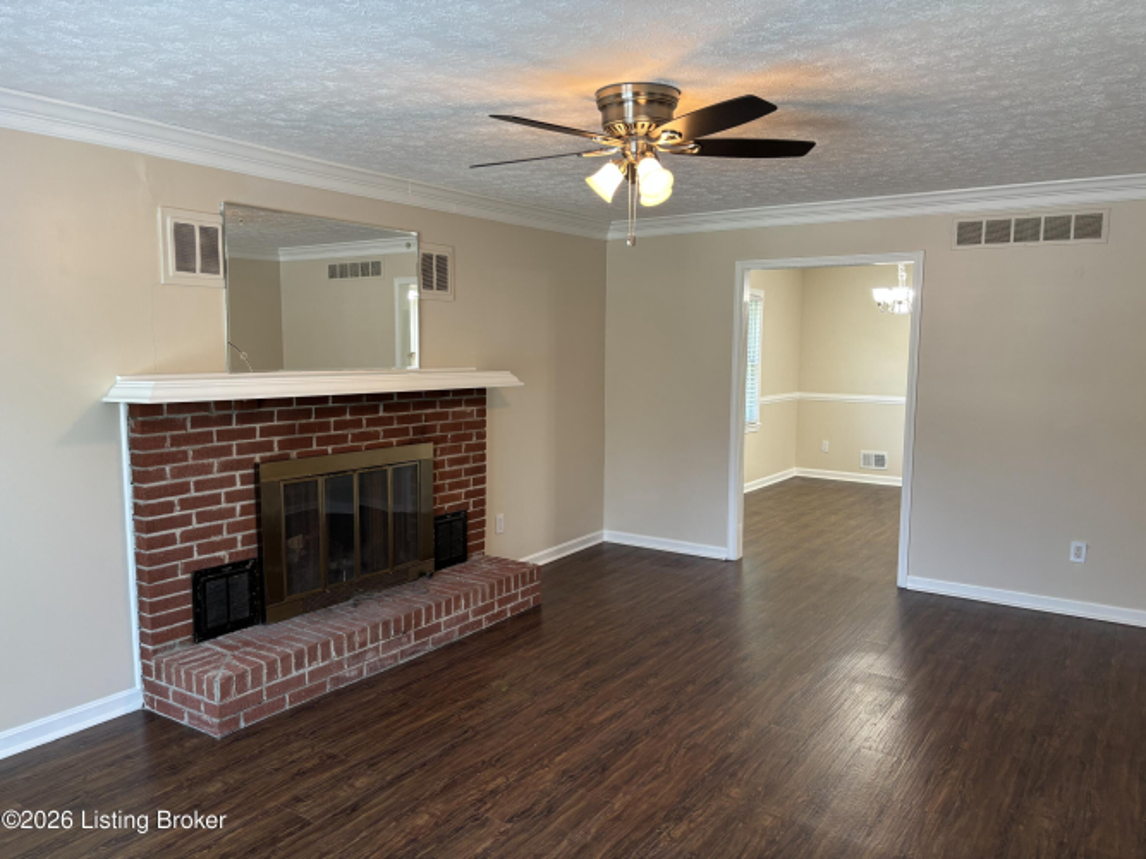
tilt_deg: -5.2
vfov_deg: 53.0
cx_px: 573
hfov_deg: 67.3
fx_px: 861
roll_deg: -0.5
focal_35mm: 26
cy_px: 430
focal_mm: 5.96
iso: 125
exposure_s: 1/60
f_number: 1.6
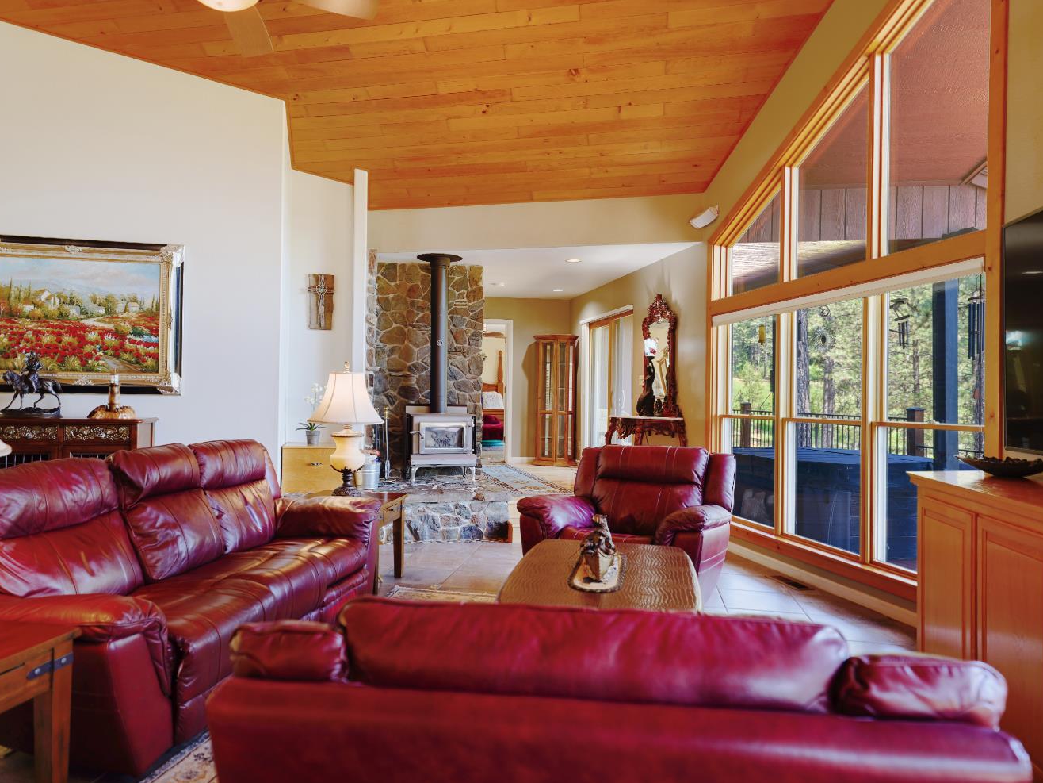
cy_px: 395
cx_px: 474
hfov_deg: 73.8
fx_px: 693
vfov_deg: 58.9
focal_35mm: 23
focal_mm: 21
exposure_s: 1/30
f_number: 3.5
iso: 200
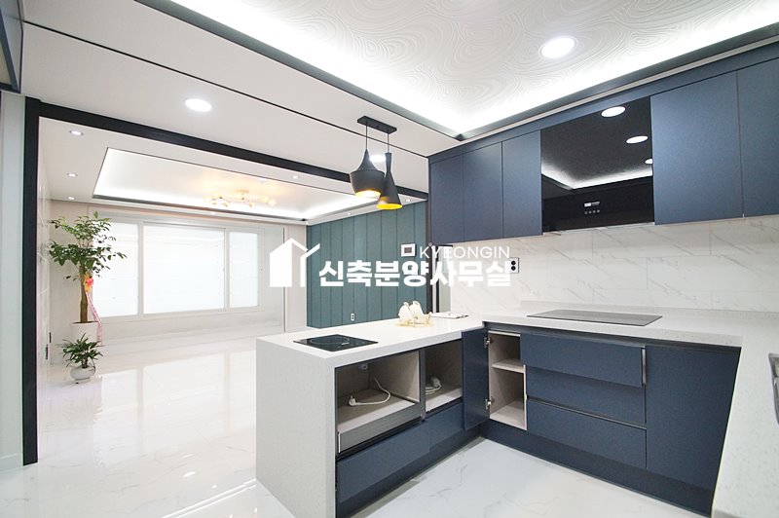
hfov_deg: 100.4
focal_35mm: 15
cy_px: 259
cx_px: 390
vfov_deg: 77.2
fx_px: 324
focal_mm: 10
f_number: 5
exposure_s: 1/125
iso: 1600
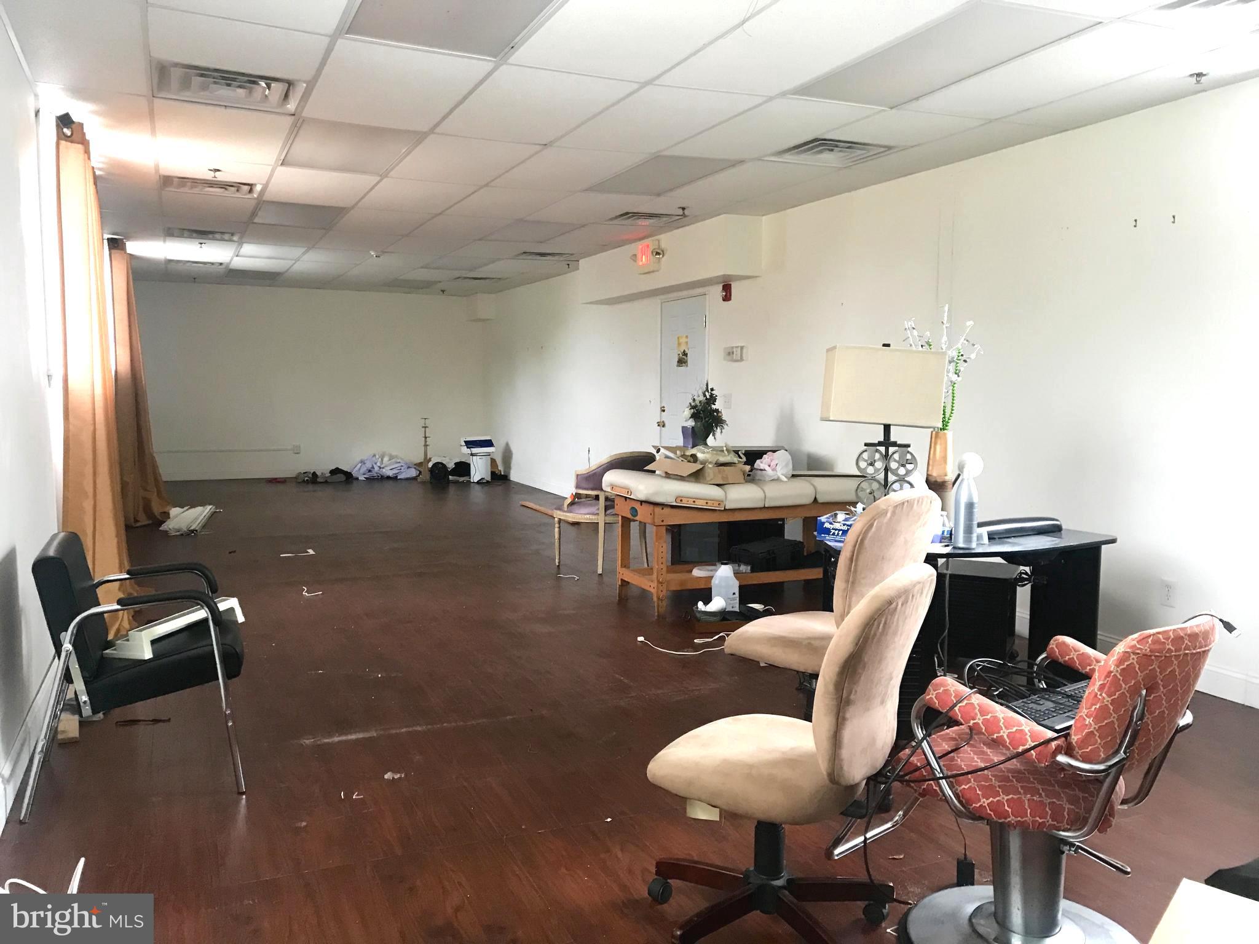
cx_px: 630
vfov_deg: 49.7
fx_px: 1018
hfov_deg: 63.4
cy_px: 472
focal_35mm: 28
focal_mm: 3.99
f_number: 1.8
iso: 64
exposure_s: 1/15
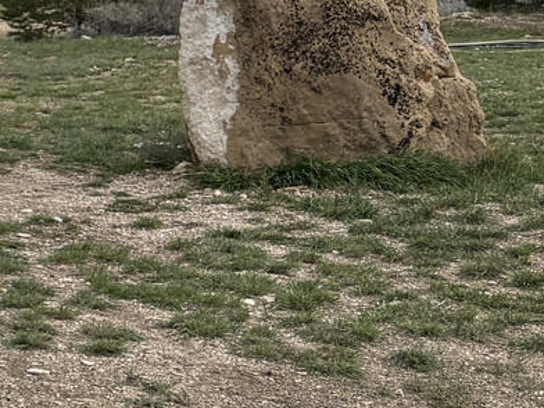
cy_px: -22
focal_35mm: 136
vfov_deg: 10.8
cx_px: -847
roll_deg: -0.1
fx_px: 2137
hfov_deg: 11.4
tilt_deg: -1.9
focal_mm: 5.96
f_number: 1.6
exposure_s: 1/3831
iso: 50
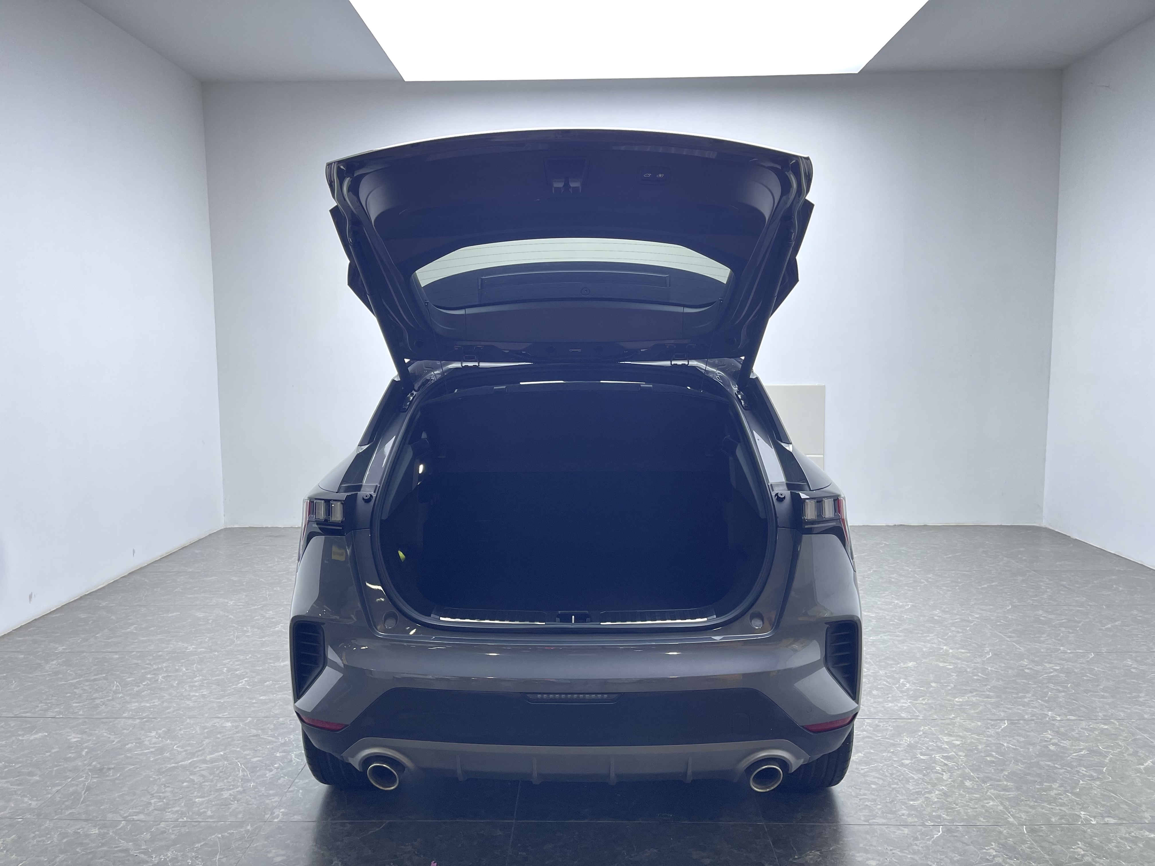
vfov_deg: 54.9
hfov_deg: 69.4
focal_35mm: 25
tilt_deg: -6.3
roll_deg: -0.2
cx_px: 578
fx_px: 834
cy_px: 433
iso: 100
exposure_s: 1/100
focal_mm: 5.1
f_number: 1.6
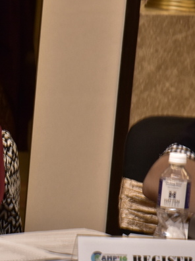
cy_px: 146
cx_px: -63
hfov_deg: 4.8
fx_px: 2307
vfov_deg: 6.5
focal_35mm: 307
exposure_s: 1/30
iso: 1000
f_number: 7.1
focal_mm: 105
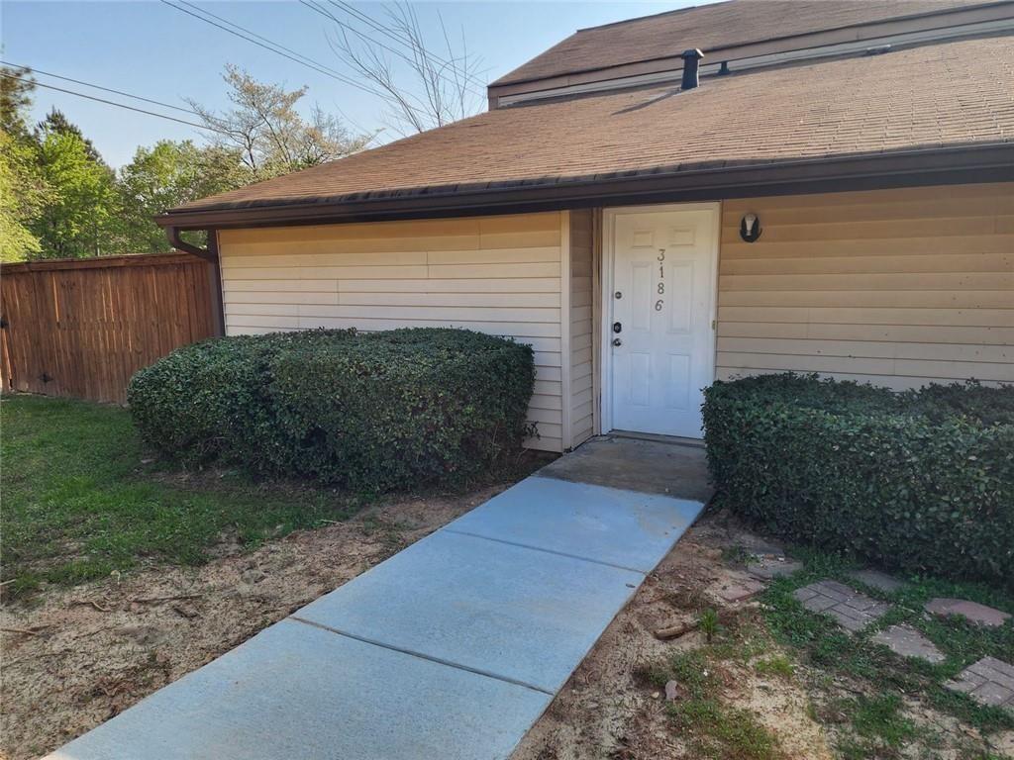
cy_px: 380
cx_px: 507
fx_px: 674
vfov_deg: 58.9
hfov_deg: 73.9
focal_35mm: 23
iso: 12
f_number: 1.8
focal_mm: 6.4
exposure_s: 1/526
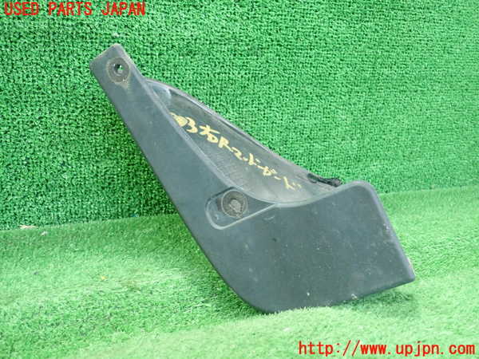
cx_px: 240
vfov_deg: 46.8
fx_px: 415
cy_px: 180
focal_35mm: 30
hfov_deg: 60.0
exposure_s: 1/100
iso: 800
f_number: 2.3
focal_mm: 5.5
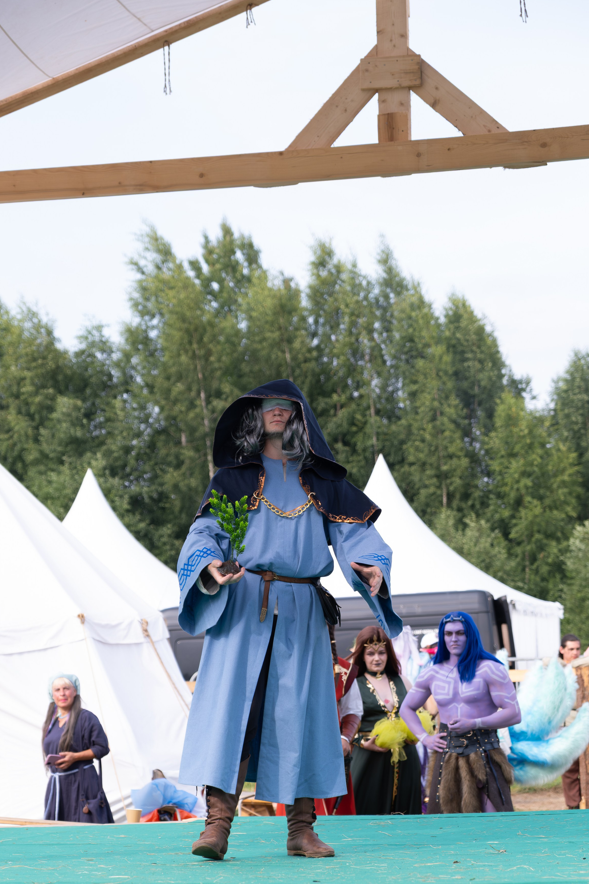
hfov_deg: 14.0
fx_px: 2405
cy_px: 504
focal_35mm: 98
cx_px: 281
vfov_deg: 20.8
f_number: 3.6
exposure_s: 1/800
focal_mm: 55
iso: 250
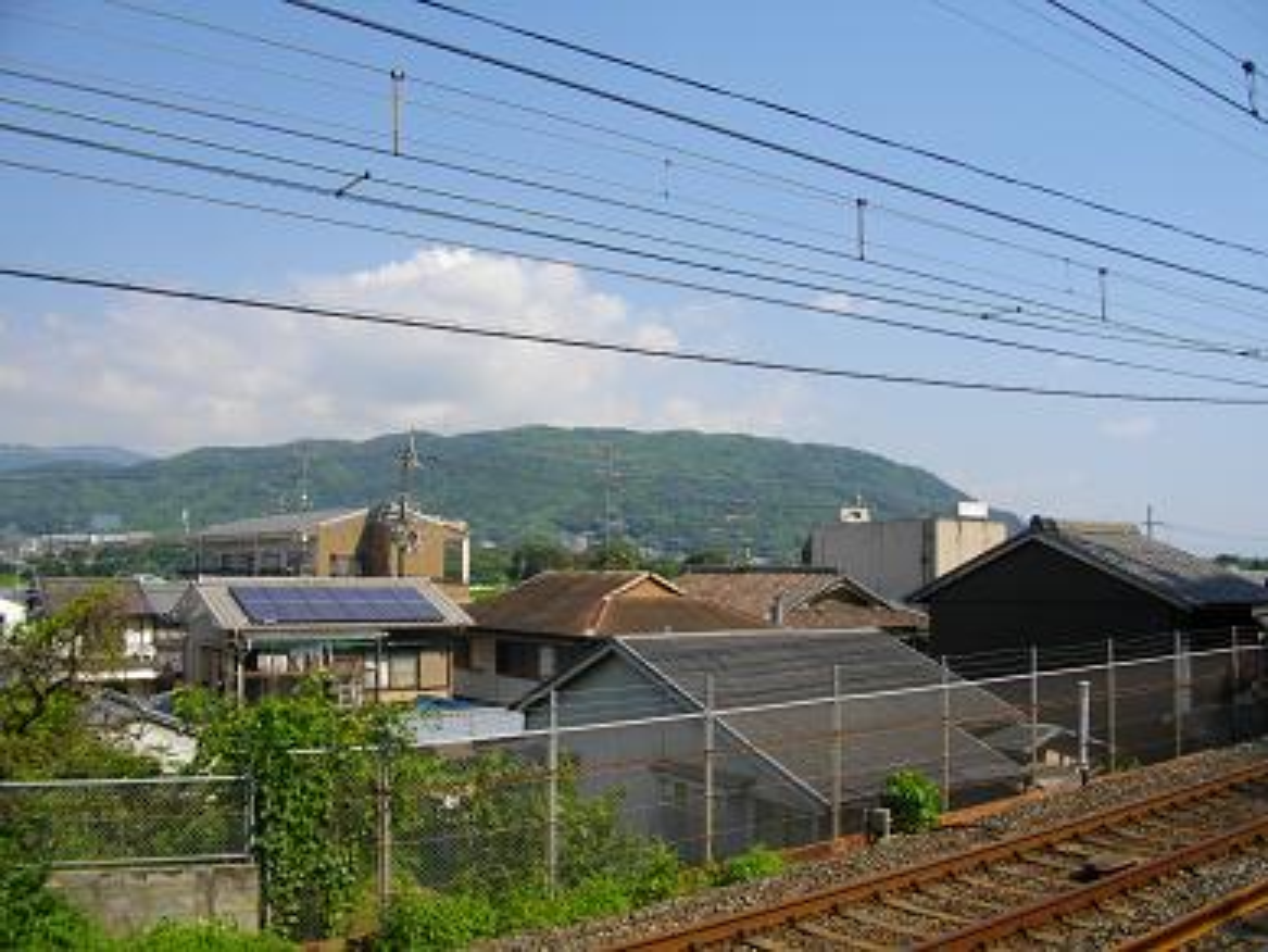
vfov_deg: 44.2
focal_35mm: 32
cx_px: 634
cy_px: 476
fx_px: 1173
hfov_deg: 56.8
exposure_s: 1/400
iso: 100
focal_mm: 5.7
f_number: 5.5
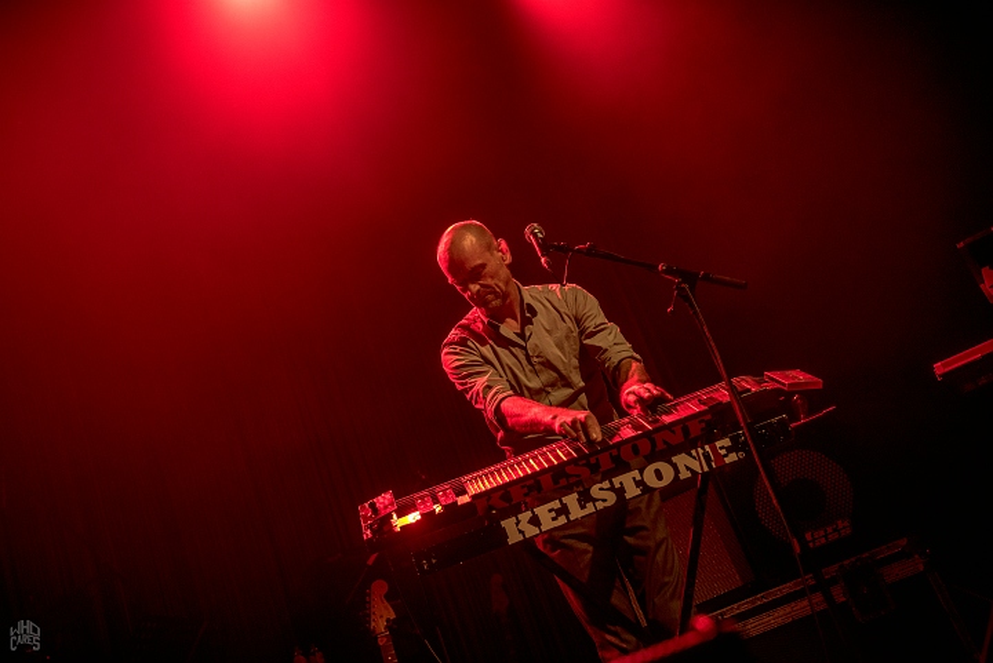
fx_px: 1159
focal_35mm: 42
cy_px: 332
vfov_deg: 31.9
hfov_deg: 46.4
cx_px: 496
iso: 800
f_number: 2.8
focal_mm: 42
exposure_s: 1/80
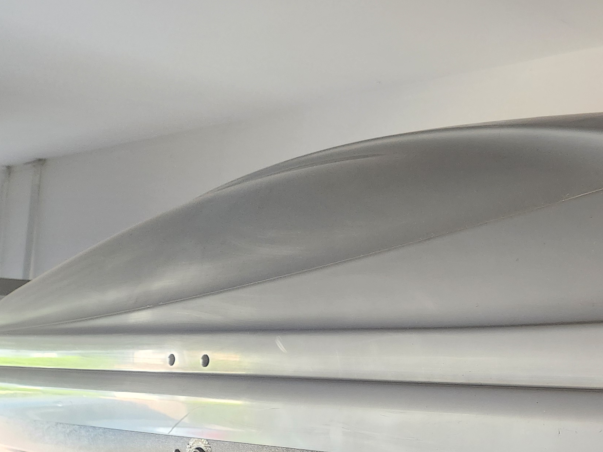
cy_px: 261
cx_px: 668
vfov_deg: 26.1
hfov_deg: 30.6
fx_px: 975
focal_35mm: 56
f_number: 1.8
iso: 250
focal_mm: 5.4
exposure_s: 1/120
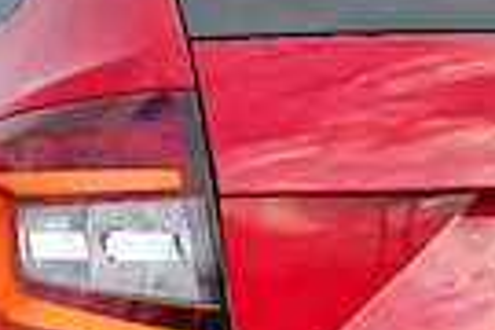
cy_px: 326
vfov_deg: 16.1
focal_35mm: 83
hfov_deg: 24.2
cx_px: 125
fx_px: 1141
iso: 50
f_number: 1.8
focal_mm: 4
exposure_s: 1/120
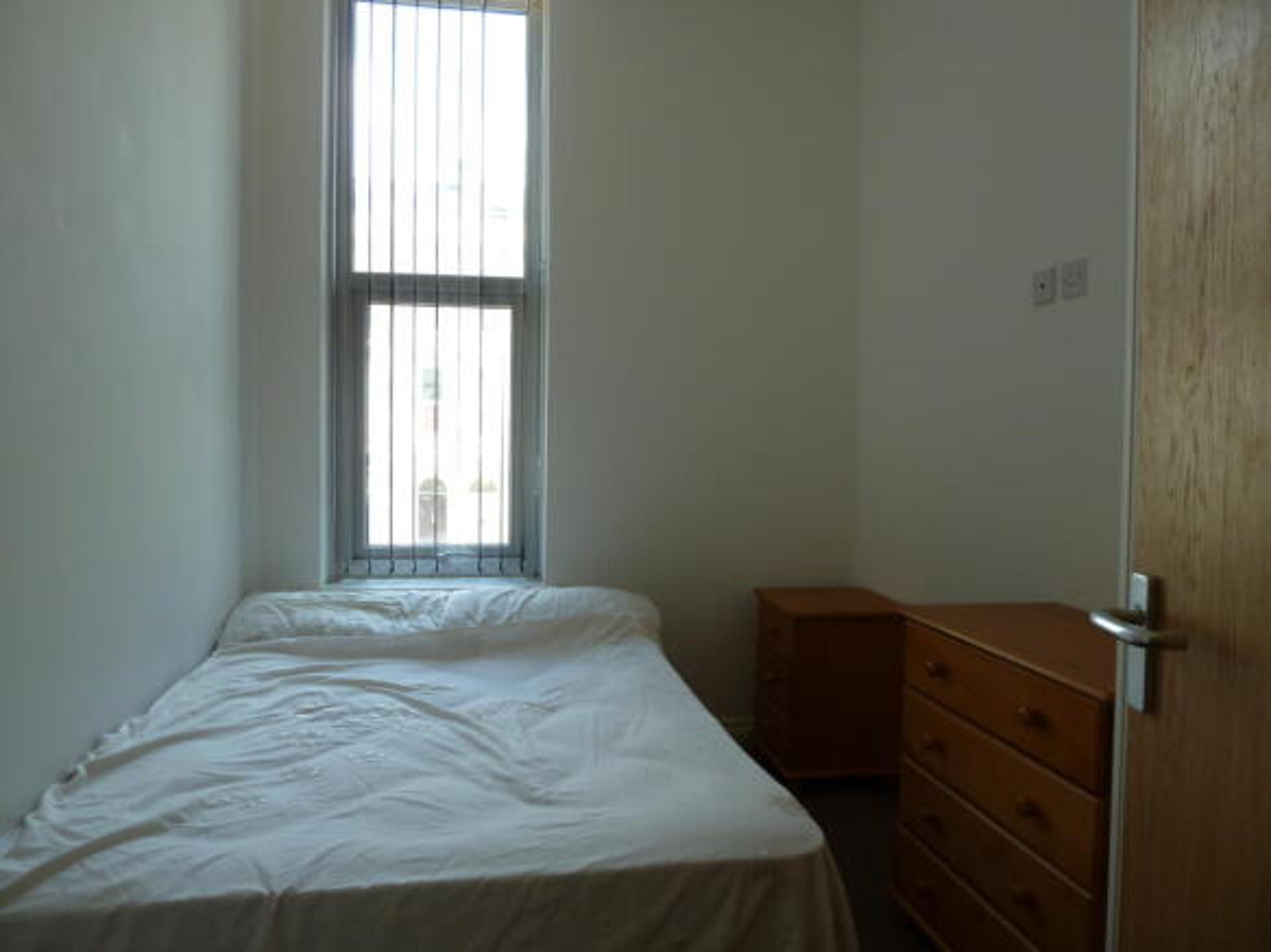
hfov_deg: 69.4
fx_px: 918
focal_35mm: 25
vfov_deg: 54.9
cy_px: 476
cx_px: 636
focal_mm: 4.1
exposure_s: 1/40
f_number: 3.3
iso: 80
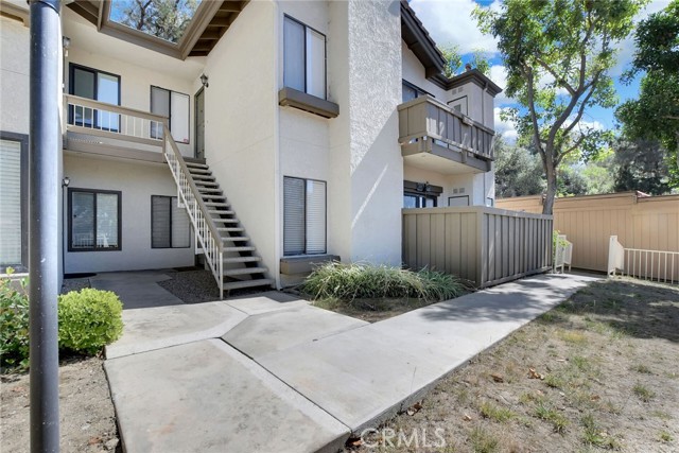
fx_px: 283
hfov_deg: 100.4
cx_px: 340
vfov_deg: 77.4
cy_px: 226
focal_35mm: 15
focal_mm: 10
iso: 1250
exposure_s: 1/640
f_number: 13
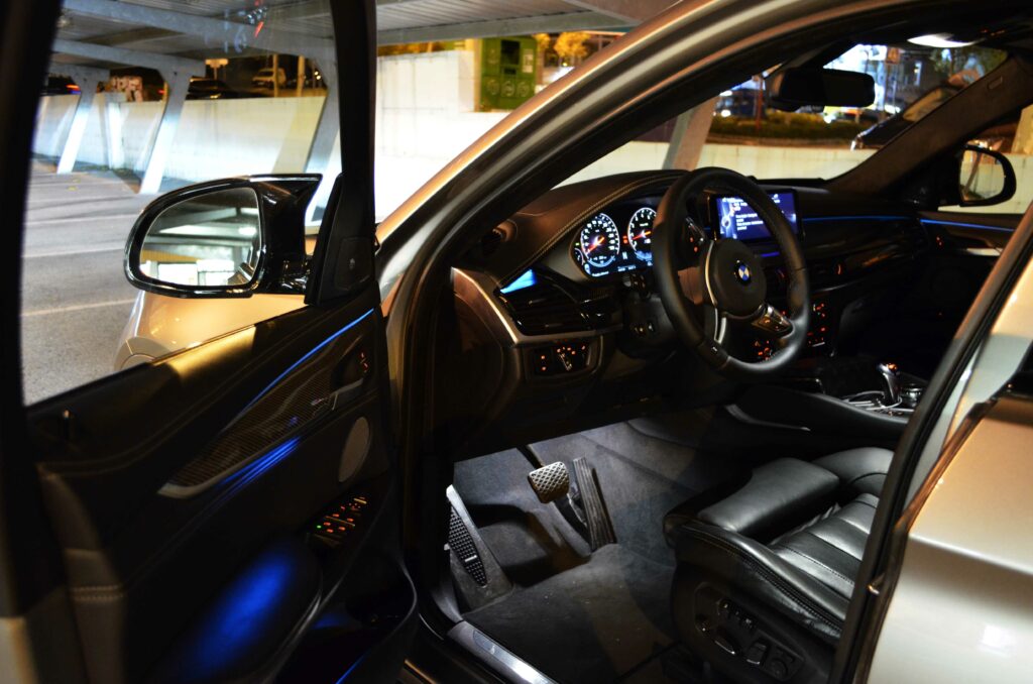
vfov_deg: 39.8
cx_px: 516
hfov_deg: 57.3
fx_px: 945
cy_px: 342
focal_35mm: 33
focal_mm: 22
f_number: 3.8
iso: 3200
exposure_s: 1/6
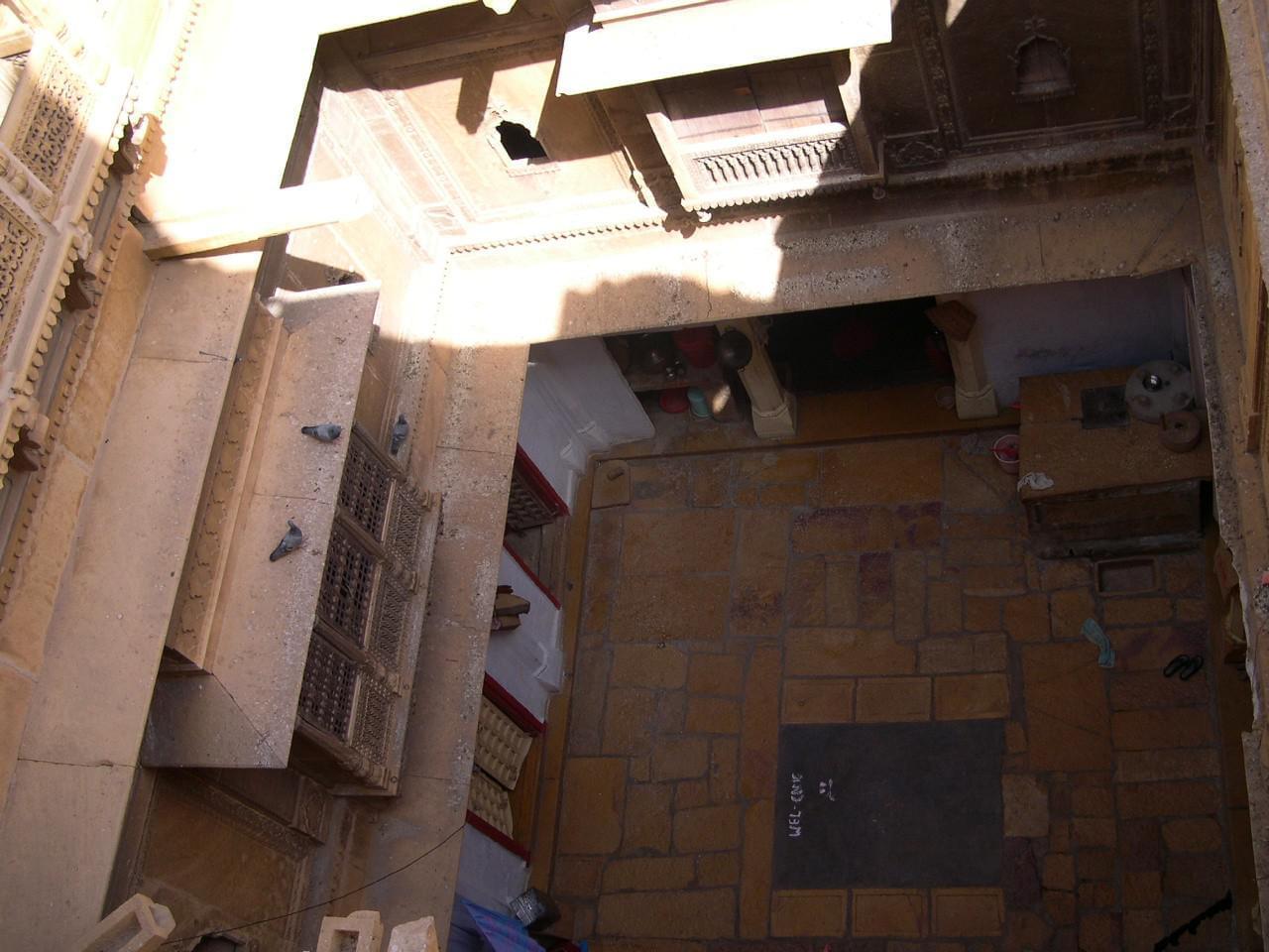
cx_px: 634
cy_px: 476
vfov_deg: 37.7
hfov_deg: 49.0
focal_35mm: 38
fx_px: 1393
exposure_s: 1/494
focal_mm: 8
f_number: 2.8
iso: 100
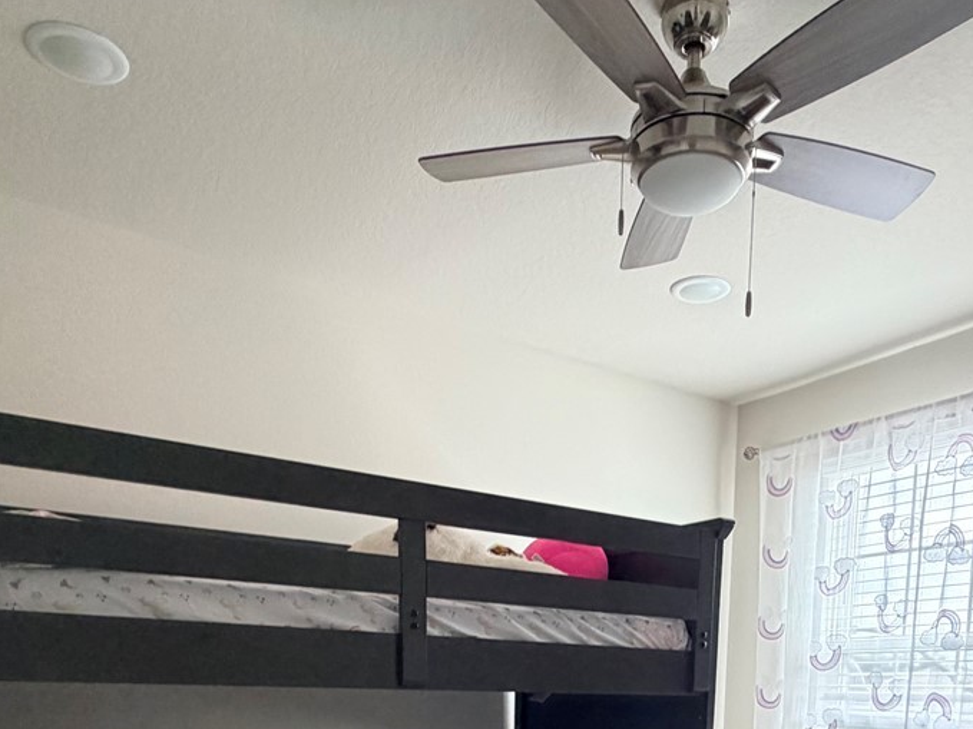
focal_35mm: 33
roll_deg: -0.3
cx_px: 567
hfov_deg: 55.1
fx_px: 927
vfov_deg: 35.2
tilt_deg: -8.5
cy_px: 845
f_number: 2.2
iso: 250
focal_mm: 2.22
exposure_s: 1/60
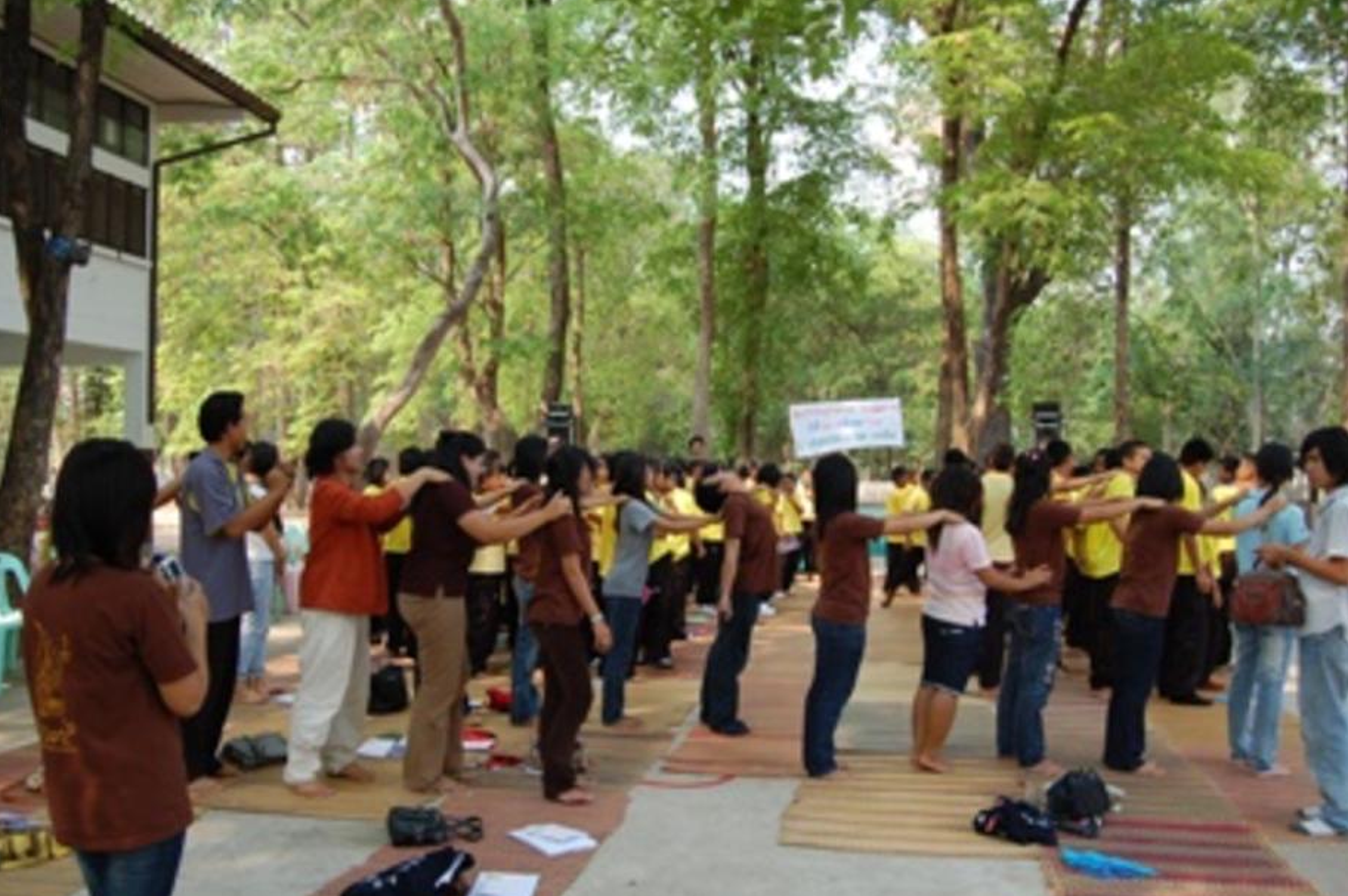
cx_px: 656
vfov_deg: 38.8
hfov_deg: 55.8
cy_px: 454
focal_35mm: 34
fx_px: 1272
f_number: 5.6
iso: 200
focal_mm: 22
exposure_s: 1/125
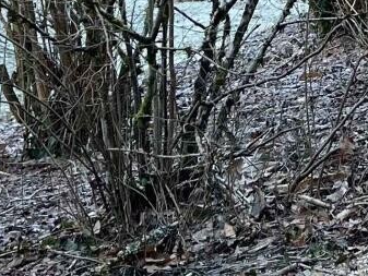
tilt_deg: -0.5
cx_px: 497
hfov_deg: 12.8
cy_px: -317
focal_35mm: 148
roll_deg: -0.3
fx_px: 1574
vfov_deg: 9.3
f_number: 1.5
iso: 50
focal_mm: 5.7
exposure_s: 1/187
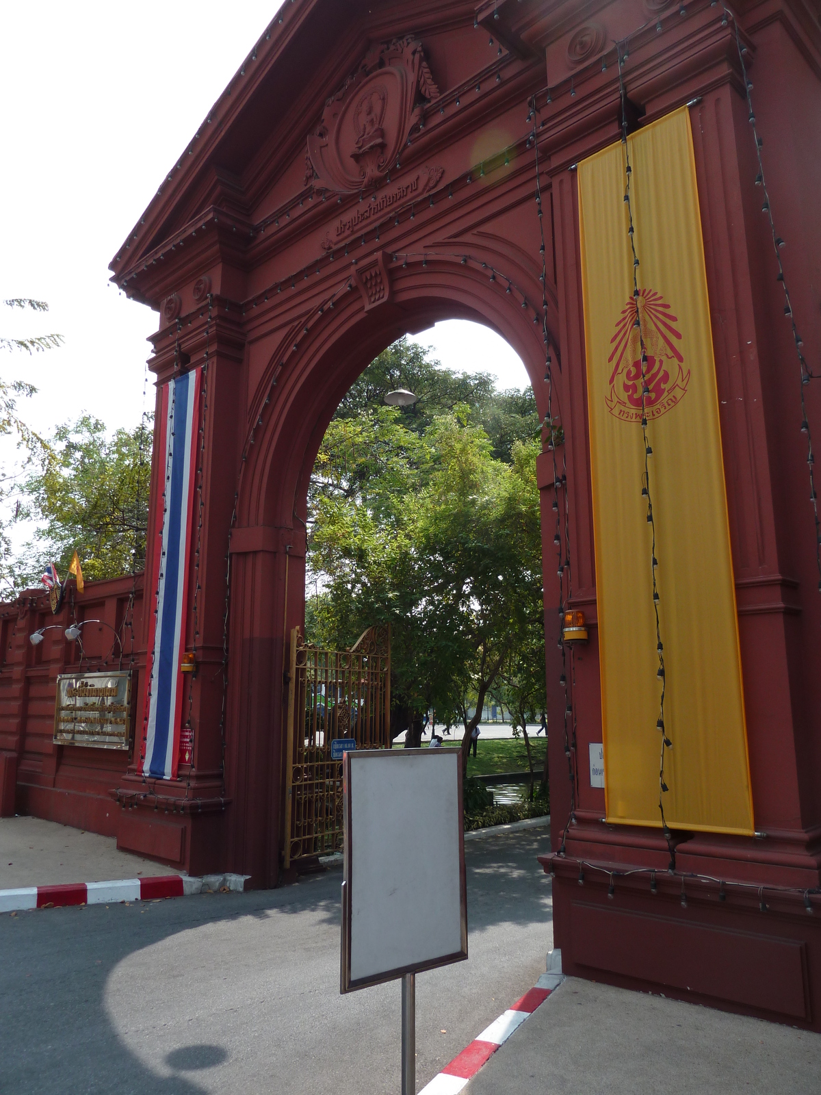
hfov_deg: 54.9
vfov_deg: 69.4
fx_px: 791
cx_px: 410
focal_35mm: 25
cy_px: 548
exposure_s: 1/400
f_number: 3.3
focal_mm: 4.1
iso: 80
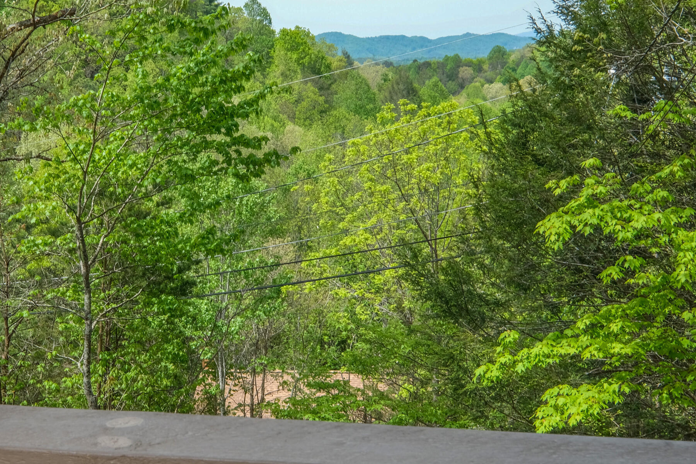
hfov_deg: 33.2
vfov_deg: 22.6
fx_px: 1160
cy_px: 242
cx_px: 252
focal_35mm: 60
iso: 200
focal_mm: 24
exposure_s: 1/125
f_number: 10
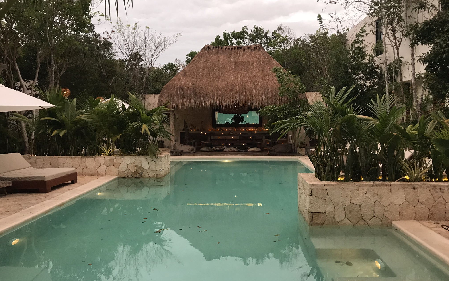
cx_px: 225
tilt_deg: +2.6
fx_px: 367
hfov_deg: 62.9
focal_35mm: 30
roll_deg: +0.2
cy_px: 120
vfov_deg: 41.7
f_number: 1.8
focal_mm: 3.99
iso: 40
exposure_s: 1/30
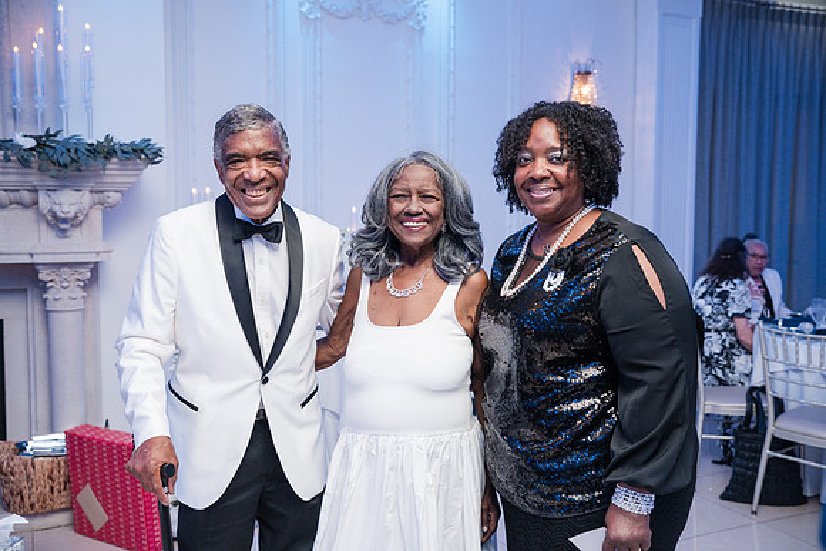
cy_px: 276
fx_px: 803
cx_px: 413
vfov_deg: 37.9
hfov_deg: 54.4
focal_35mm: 35
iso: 3200
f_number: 4
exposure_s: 1/250
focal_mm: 35
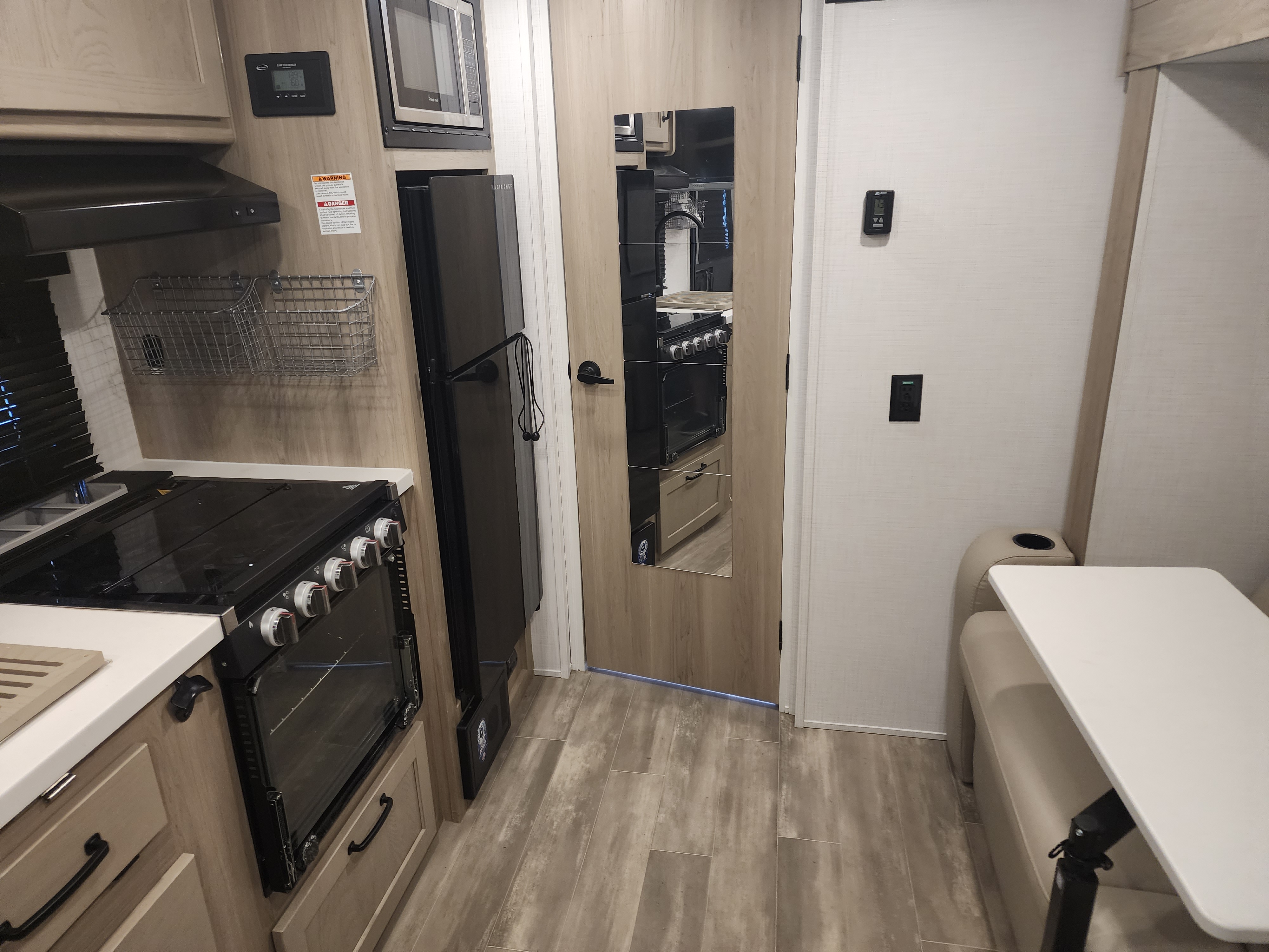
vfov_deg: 58.9
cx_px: 634
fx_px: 843
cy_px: 476
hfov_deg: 73.9
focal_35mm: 23
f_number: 1.8
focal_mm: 6.4
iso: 320
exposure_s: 1/120
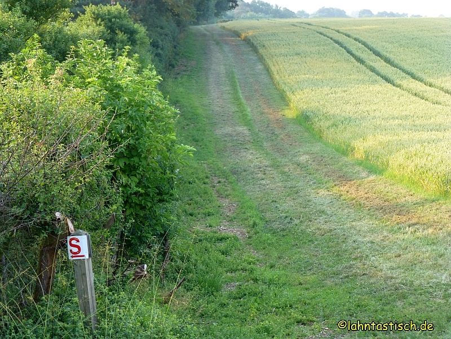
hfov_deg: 24.7
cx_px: 226
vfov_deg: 18.7
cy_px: 170
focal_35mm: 79
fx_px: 1029
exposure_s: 1/60
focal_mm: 14.2
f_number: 5.1
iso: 200
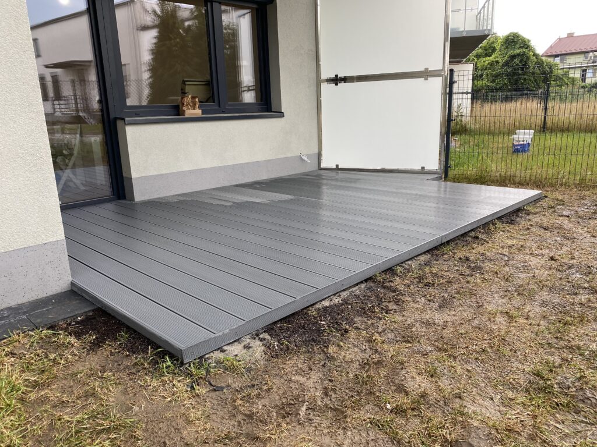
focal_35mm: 26
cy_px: 224
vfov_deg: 53.1
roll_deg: +1.3
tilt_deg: -14.1
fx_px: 448
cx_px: 298
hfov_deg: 67.3
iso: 64
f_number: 1.8
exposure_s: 1/121
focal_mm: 4.25
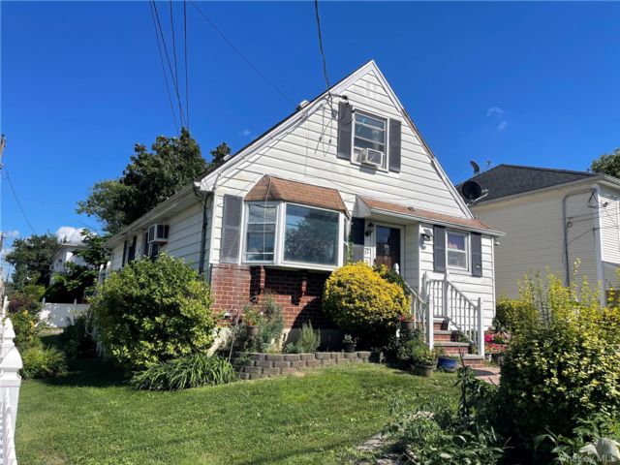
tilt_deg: +9.4
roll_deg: -1.5
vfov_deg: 54.9
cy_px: 232
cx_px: 310
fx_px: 448
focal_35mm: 25
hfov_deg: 69.4
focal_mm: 5.1
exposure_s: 1/4348
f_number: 1.6
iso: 32
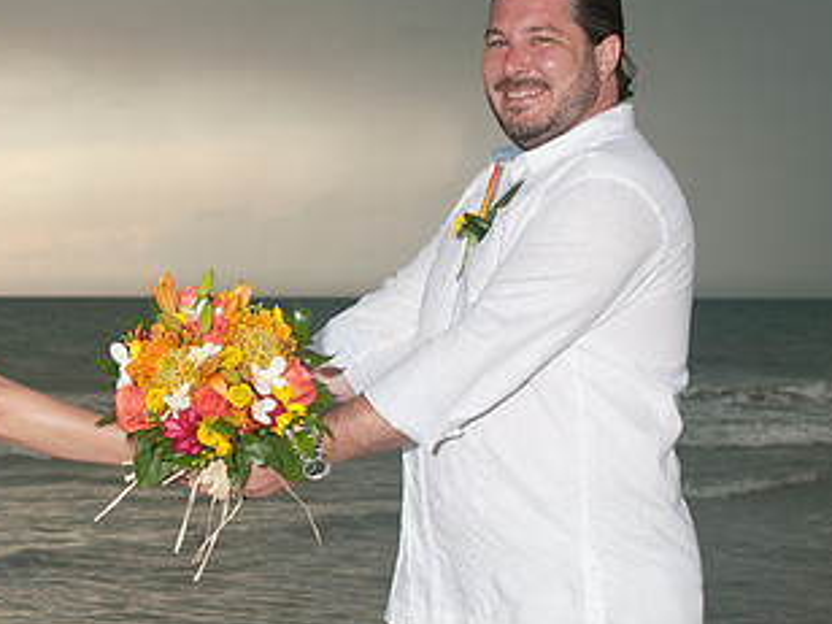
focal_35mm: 103
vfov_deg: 14.4
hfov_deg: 19.0
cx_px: 230
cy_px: 244
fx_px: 2476
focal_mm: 38
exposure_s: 1/200
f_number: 5.6
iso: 400
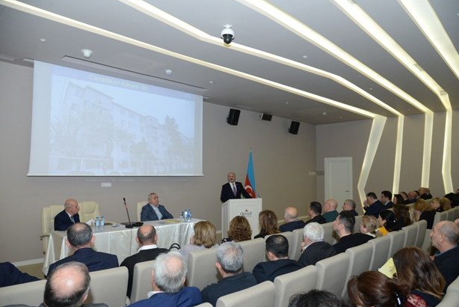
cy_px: 157
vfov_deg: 51.3
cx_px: 238
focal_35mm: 25
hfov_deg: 71.5
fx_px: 319
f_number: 5
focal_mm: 24
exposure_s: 1/100
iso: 2200
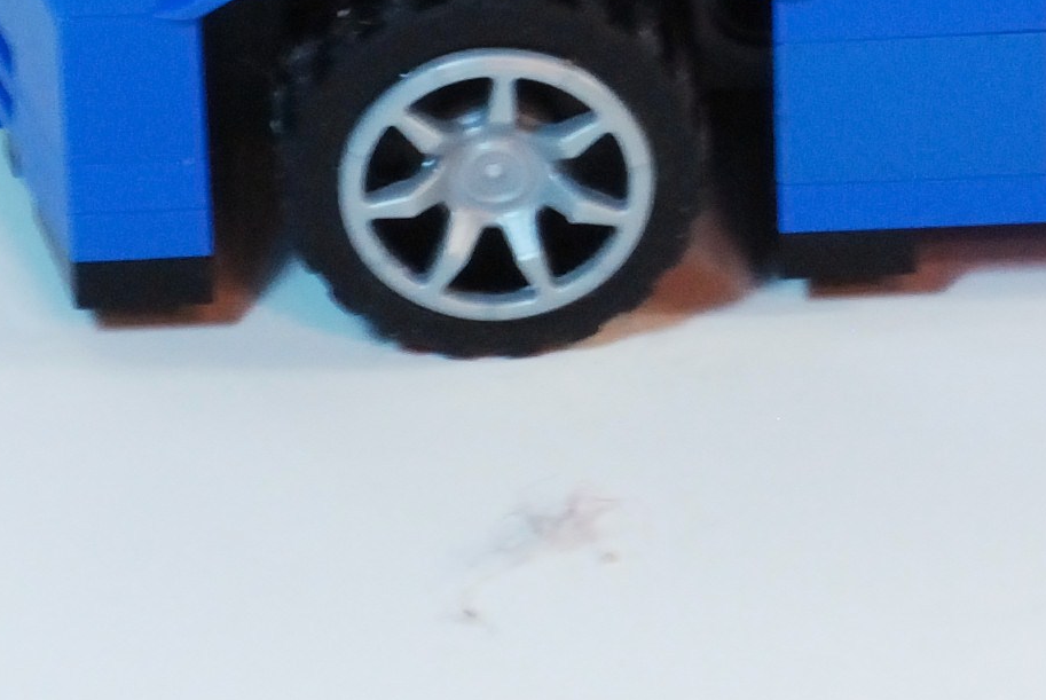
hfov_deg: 6.4
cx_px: 1692
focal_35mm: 318
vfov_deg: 4.3
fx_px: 9250
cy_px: -249
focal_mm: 50
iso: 800
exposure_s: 1/25
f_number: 14
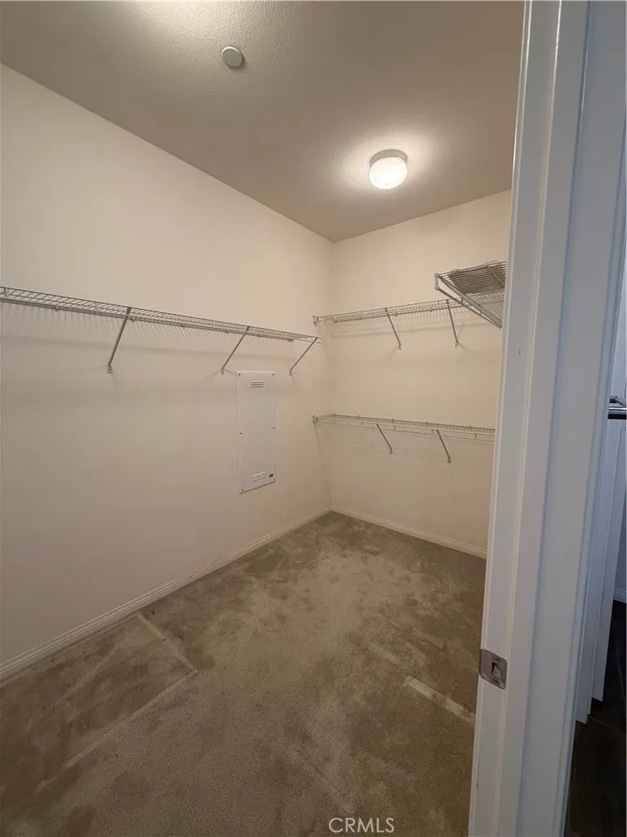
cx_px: 314
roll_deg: -0.5
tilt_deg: -7.2
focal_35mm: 14
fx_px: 338
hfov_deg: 85.7
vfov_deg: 102.1
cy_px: 418
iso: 320
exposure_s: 1/120
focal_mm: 2.22
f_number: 2.2
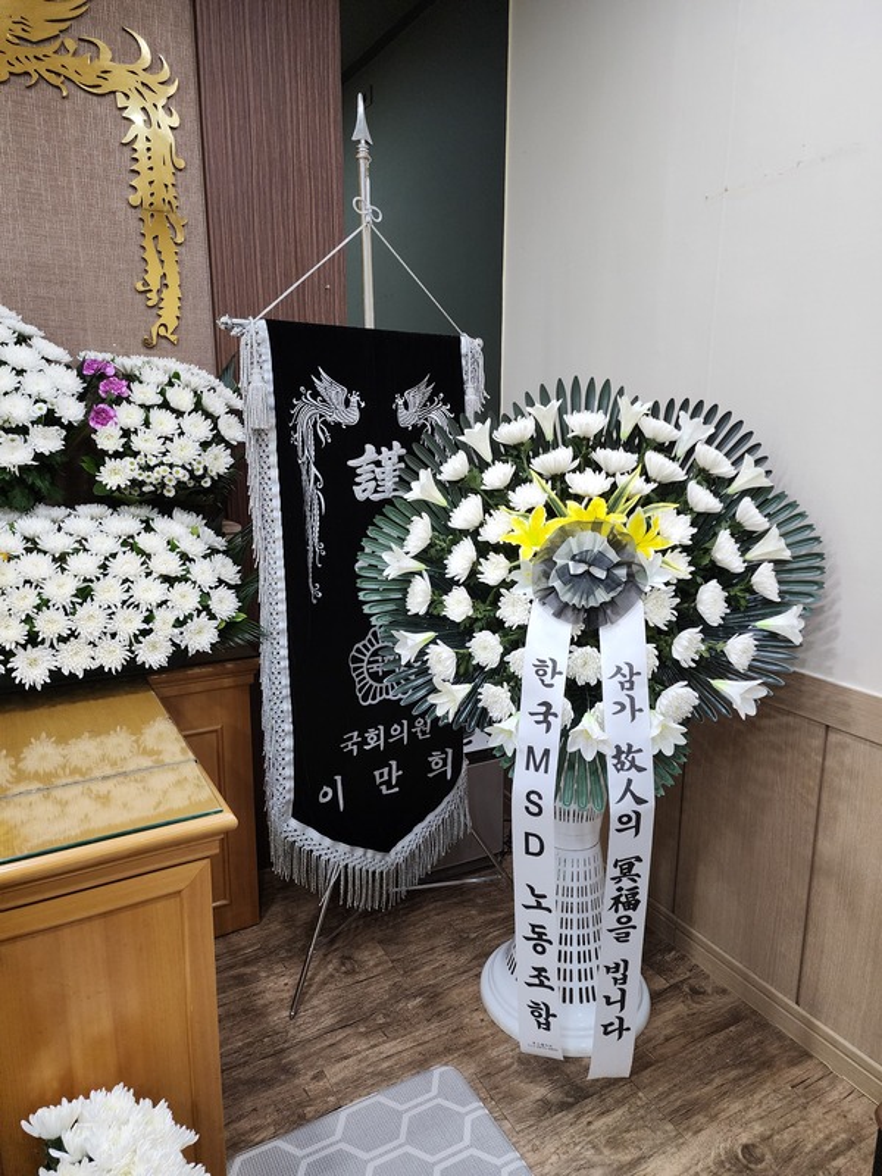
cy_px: 588
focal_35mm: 23
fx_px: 781
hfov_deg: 58.9
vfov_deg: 73.9
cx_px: 441
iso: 500
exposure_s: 1/120
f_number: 1.8
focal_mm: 6.4
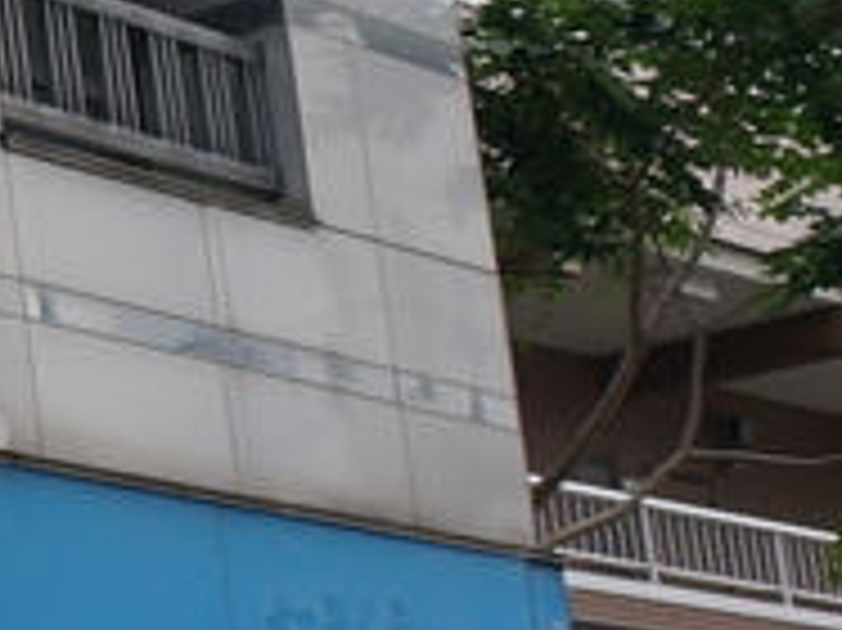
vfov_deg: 10.0
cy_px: 394
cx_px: -1499
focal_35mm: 148
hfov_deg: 10.4
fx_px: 3598
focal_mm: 16
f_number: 5.6
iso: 100
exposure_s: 1/200
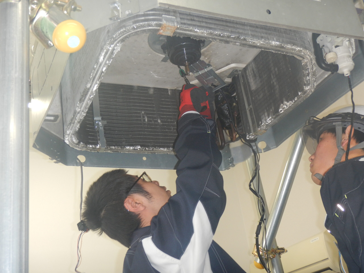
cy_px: 136
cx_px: 182
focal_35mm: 48
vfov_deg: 30.3
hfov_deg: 39.7
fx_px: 505
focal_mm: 8.5
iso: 200
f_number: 4.3
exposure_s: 1/30
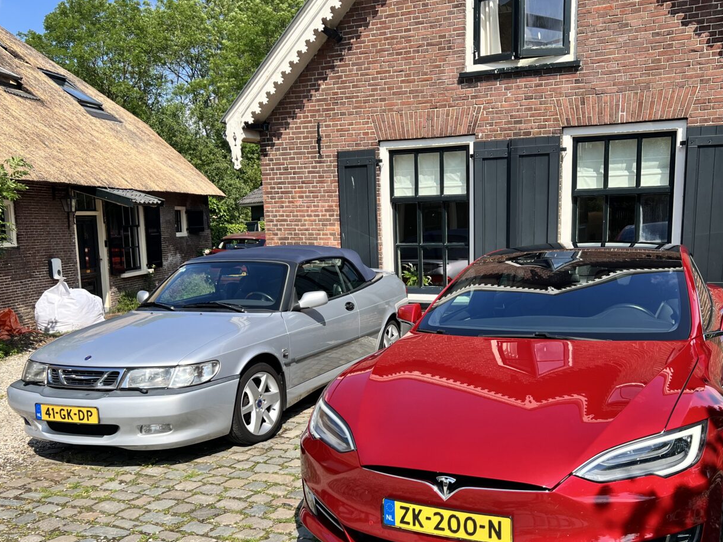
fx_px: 710
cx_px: 408
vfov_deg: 41.5
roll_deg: +1.4
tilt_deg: -10.7
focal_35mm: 34
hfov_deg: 53.8
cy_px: 343
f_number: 1.5
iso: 50
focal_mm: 5.7
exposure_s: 1/2994
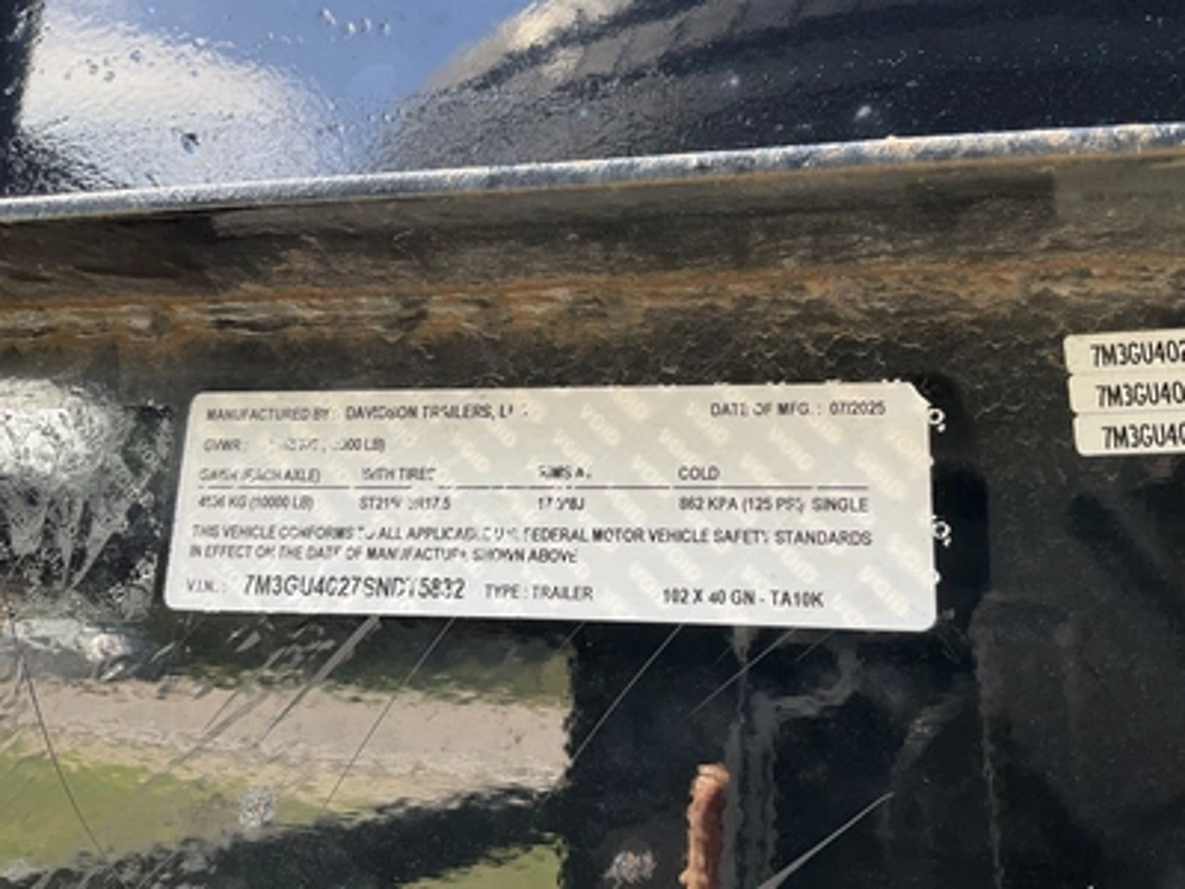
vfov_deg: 48.2
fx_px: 993
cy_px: 444
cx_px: 592
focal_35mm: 29
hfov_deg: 61.7
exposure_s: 1/122
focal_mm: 3
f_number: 1.8
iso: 25
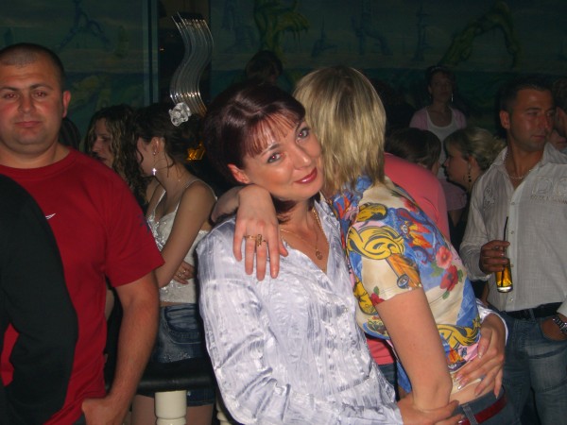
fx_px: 934
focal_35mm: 57
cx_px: 284
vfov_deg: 25.7
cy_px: 212
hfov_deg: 33.8
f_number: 3.6
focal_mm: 11.8
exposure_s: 1/60
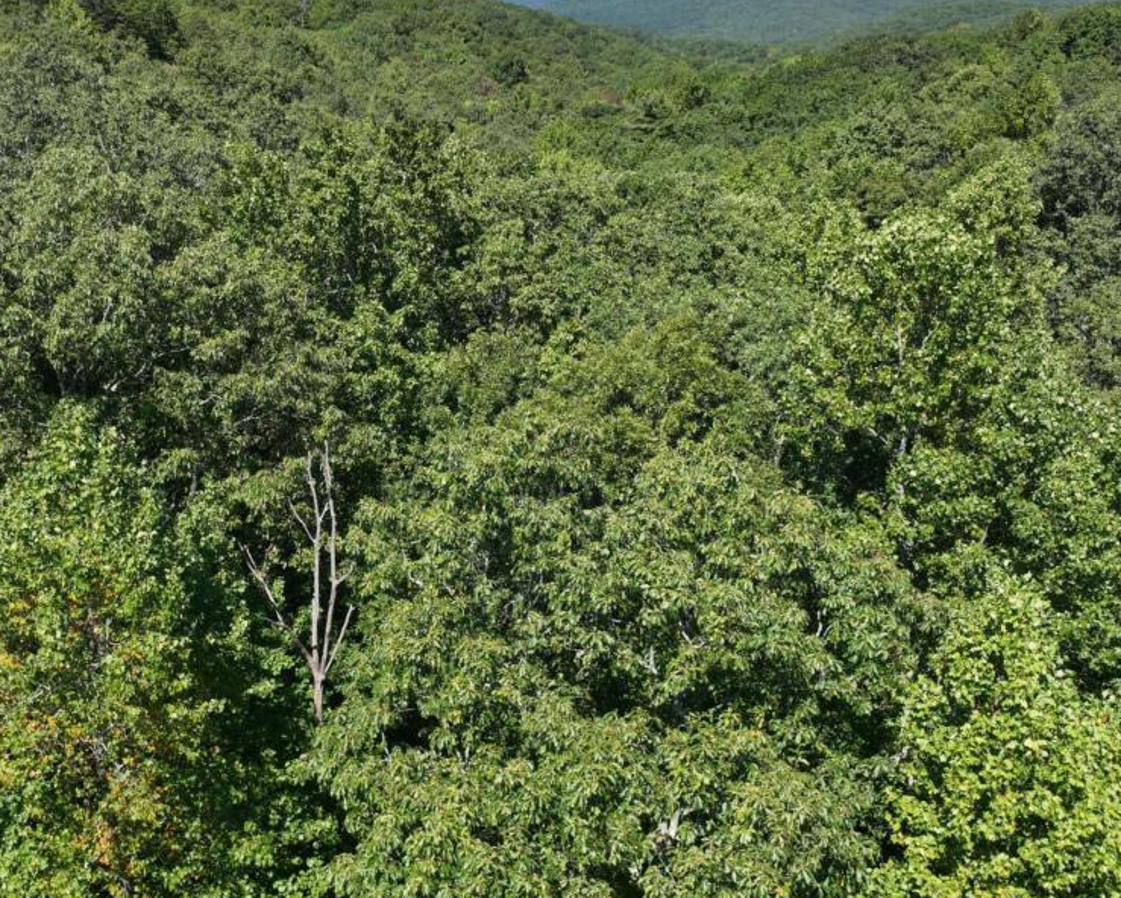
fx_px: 1261
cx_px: 457
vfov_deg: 39.2
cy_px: 430
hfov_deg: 47.7
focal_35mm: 38
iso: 100
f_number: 2.8
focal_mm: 12.29
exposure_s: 1/1250
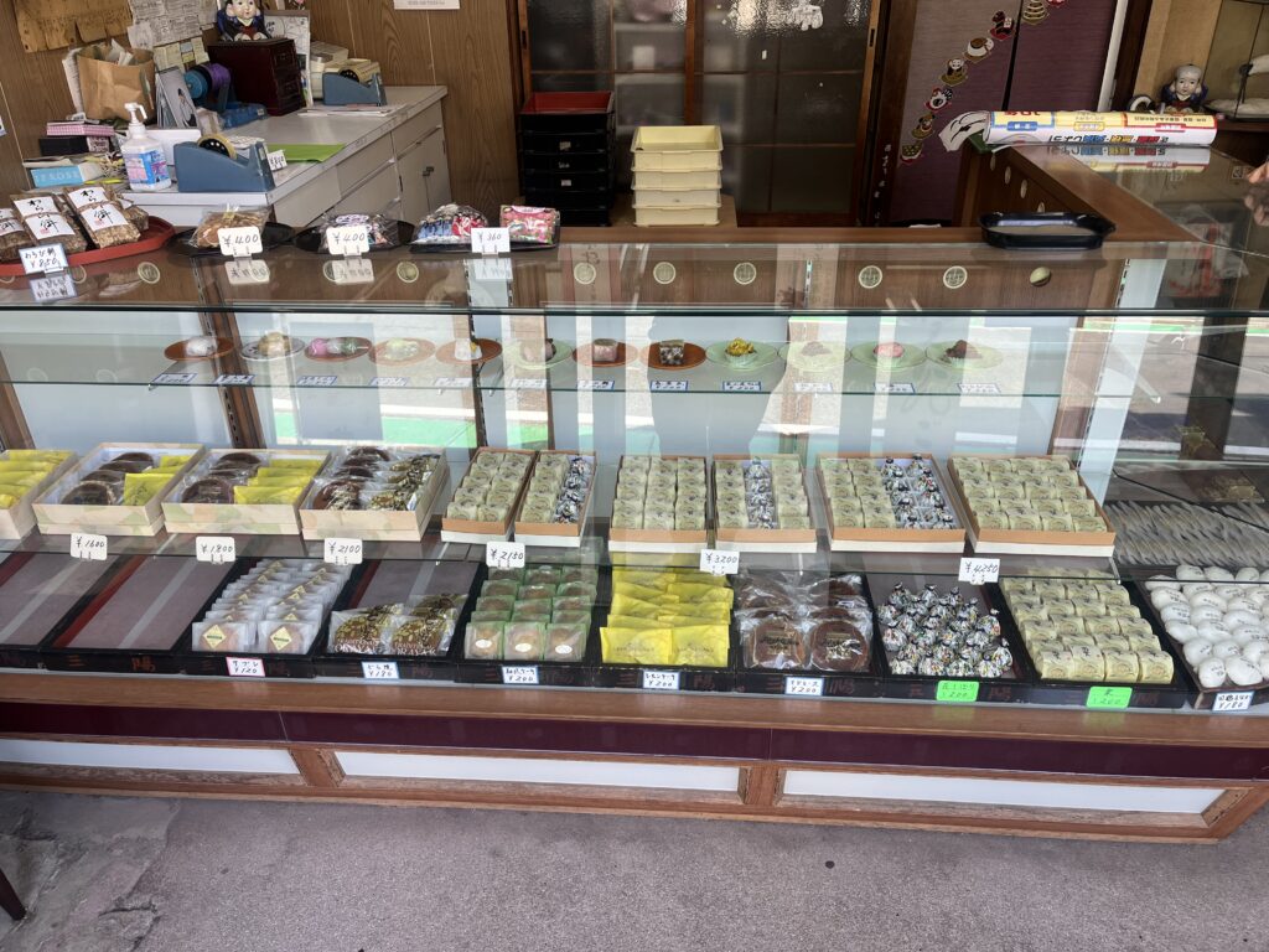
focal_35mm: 26
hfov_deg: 67.3
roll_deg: +1.2
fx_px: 953
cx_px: 634
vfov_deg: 53.1
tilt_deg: -29.9
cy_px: 476
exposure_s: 1/120
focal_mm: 5.1
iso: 40
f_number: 1.6
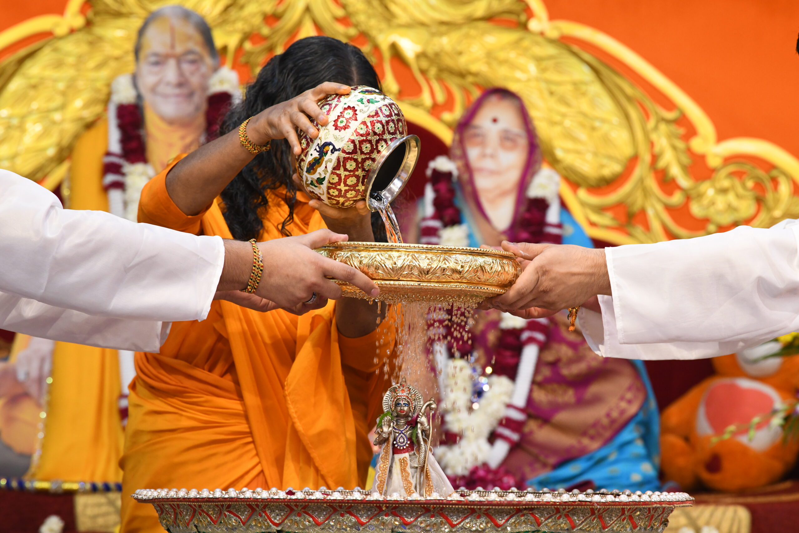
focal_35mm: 200
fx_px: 4439
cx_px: 400
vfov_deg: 6.9
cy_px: 266
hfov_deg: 10.3
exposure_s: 1/200
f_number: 7.1
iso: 2800
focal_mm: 200
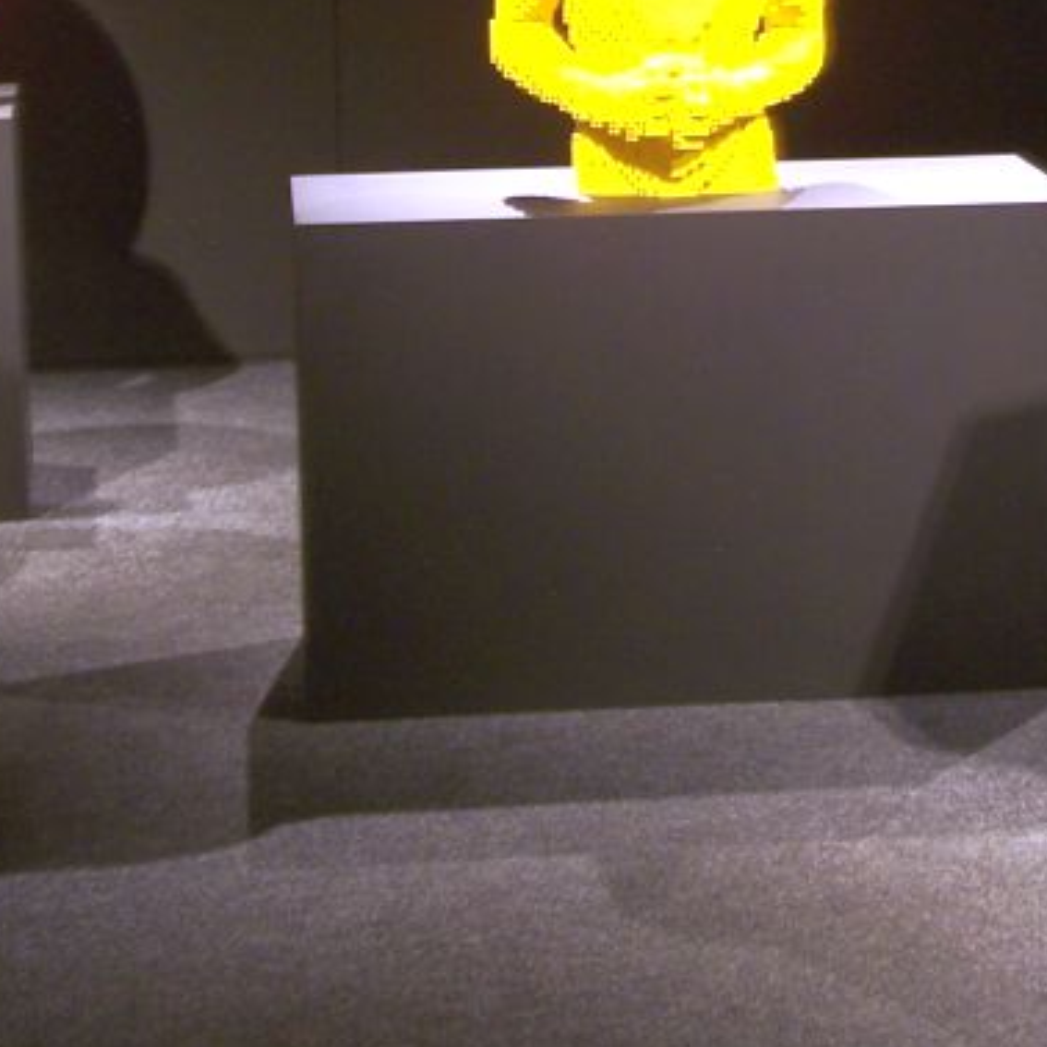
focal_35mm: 122
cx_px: 845
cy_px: -3
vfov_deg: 14.1
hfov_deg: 14.2
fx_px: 4175
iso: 80
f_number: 3
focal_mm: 8.5
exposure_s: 1/2
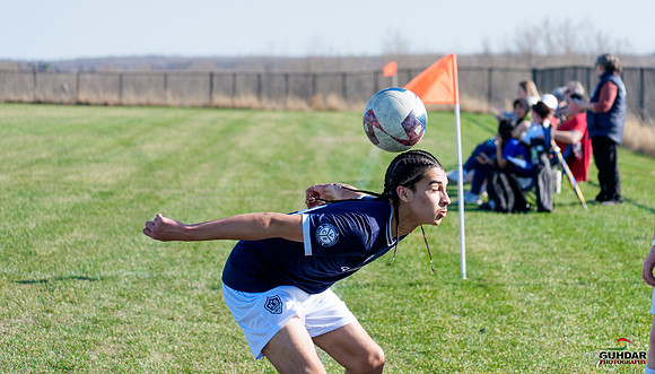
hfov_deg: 16.7
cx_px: 354
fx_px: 2229
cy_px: 138
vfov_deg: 9.6
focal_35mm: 128
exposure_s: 1/1250
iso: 250
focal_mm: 100
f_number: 4.5
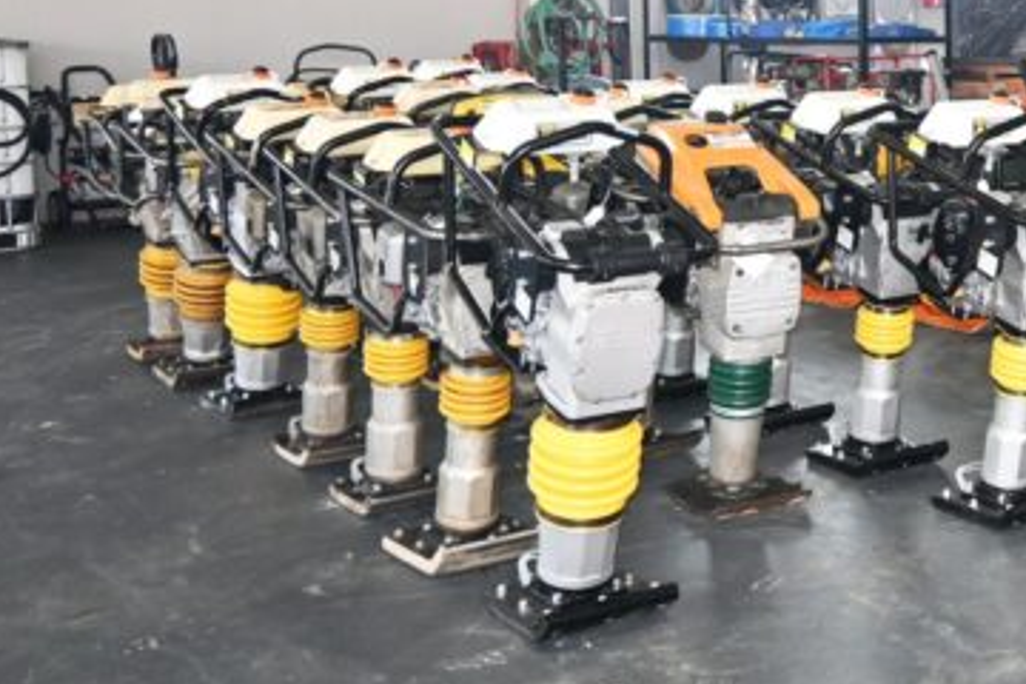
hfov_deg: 30.1
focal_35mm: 60
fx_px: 1710
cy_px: 133
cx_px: 1123
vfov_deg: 22.3
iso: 400
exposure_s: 1/125
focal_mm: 18
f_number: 3.5
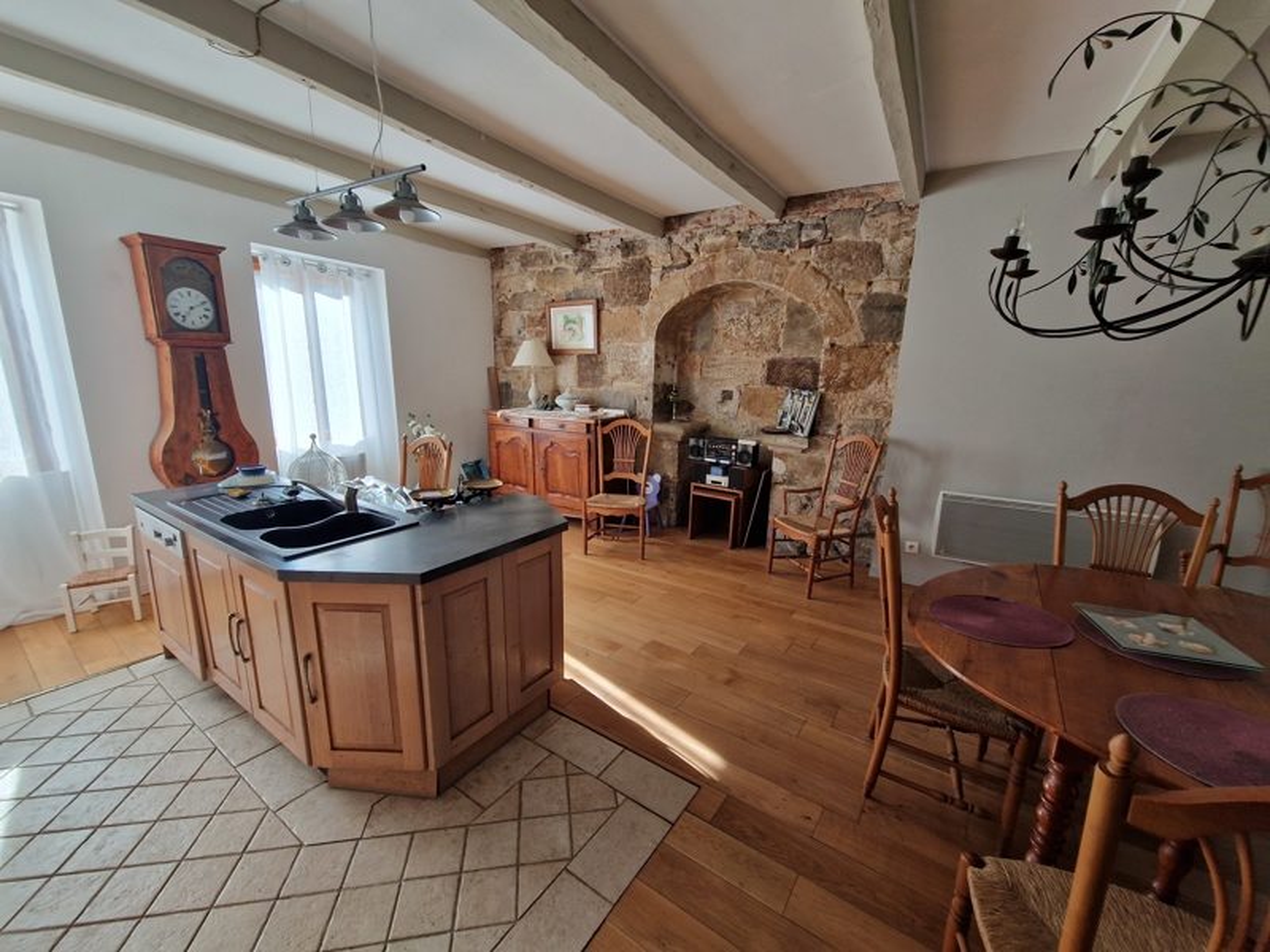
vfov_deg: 89.9
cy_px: 476
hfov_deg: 106.2
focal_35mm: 13
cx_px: 635
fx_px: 477
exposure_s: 1/100
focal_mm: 2.2
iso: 80
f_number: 2.2
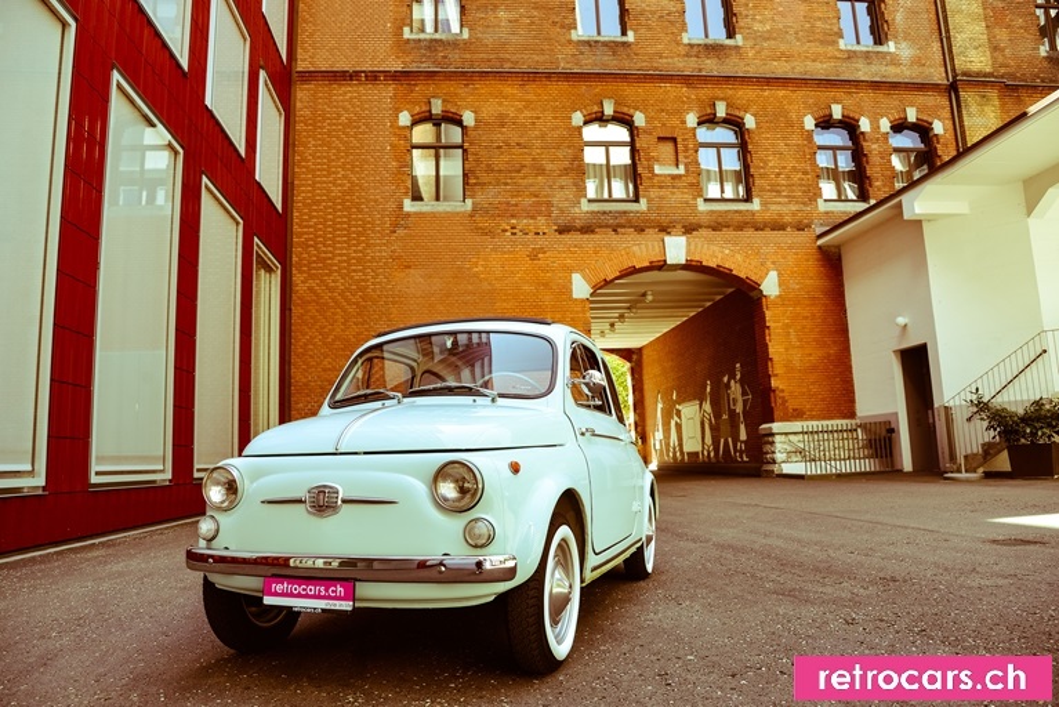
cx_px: 530
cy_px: 354
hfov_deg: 73.7
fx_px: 706
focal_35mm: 24
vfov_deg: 53.2
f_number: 5.6
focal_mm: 24
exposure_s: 1/160
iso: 320
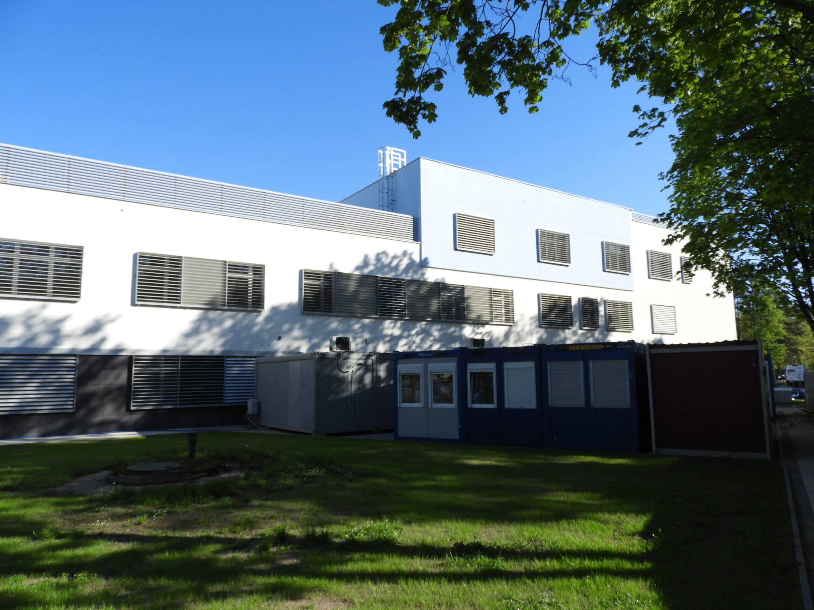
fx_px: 564
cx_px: 407
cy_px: 305
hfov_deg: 71.6
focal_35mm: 24
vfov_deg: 56.8
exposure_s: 1/1000
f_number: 3.3
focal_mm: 4.3
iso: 100
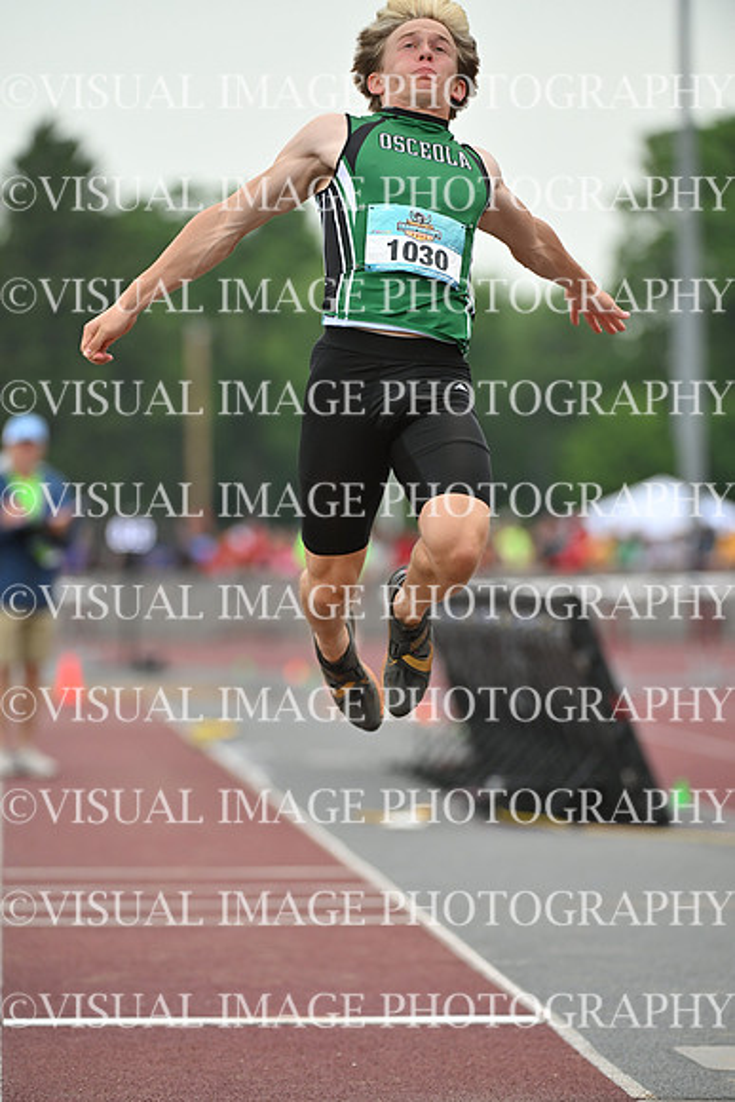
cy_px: 551
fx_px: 7651
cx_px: 368
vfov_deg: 8.2
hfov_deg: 5.5
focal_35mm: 250
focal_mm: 250
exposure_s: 1/2500
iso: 800
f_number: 4
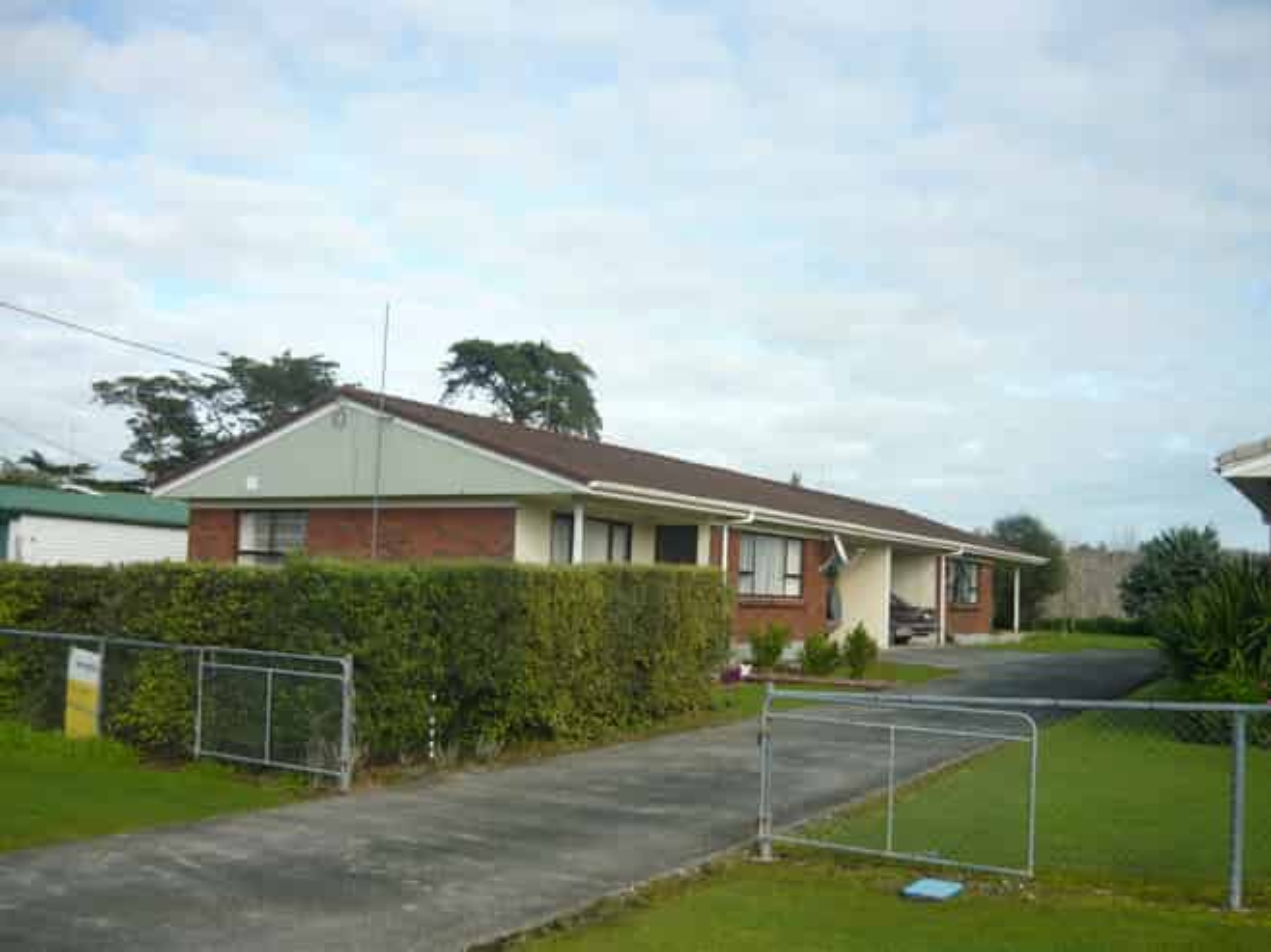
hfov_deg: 55.4
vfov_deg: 42.9
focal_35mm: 33
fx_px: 1211
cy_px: 476
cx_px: 636
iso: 100
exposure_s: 1/125
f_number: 8
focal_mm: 5.5
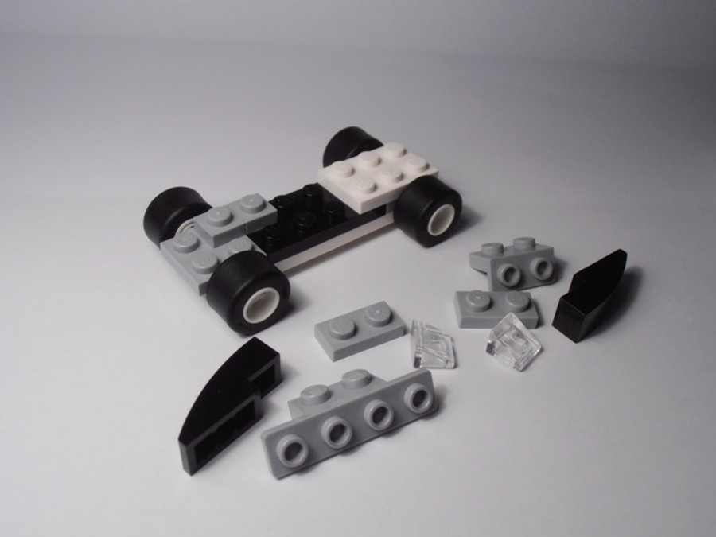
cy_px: 268
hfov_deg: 50.1
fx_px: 765
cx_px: 358
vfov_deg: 38.7
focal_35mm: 37
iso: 80
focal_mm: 6.61
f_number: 3.9
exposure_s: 1/125
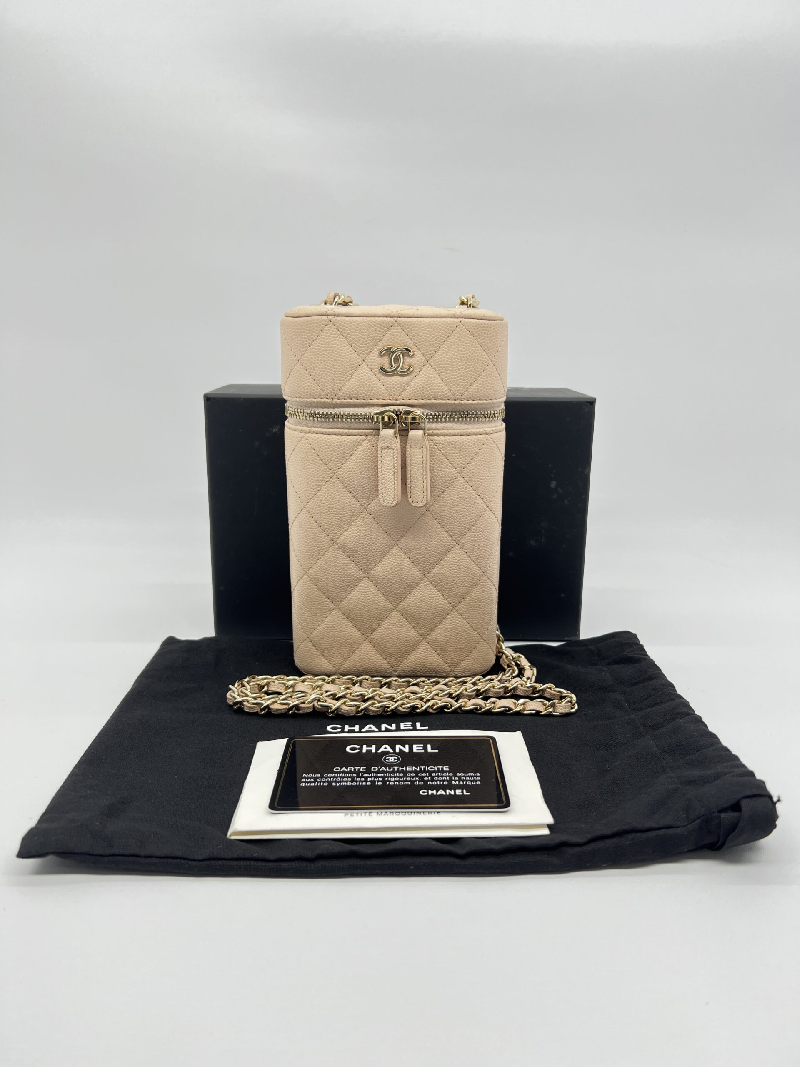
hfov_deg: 53.1
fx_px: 801
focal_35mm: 26
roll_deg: -1.7
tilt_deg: -12.1
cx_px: 400
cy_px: 534
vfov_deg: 67.3
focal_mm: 5.7
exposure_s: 1/100
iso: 32
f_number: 1.5
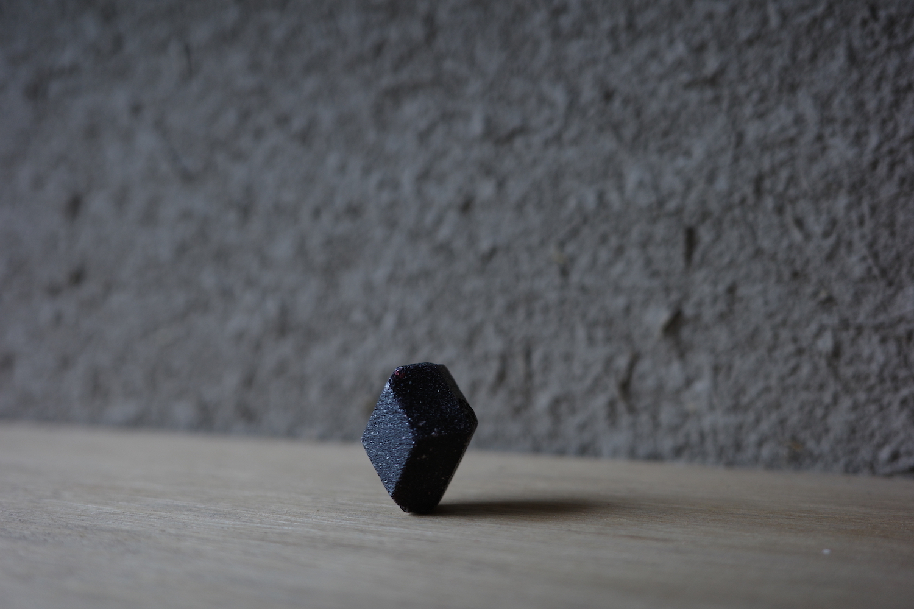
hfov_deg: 48.5
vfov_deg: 33.4
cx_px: 457
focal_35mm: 40
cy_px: 304
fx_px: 1015
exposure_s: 1/100
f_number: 2.8
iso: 200
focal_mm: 26
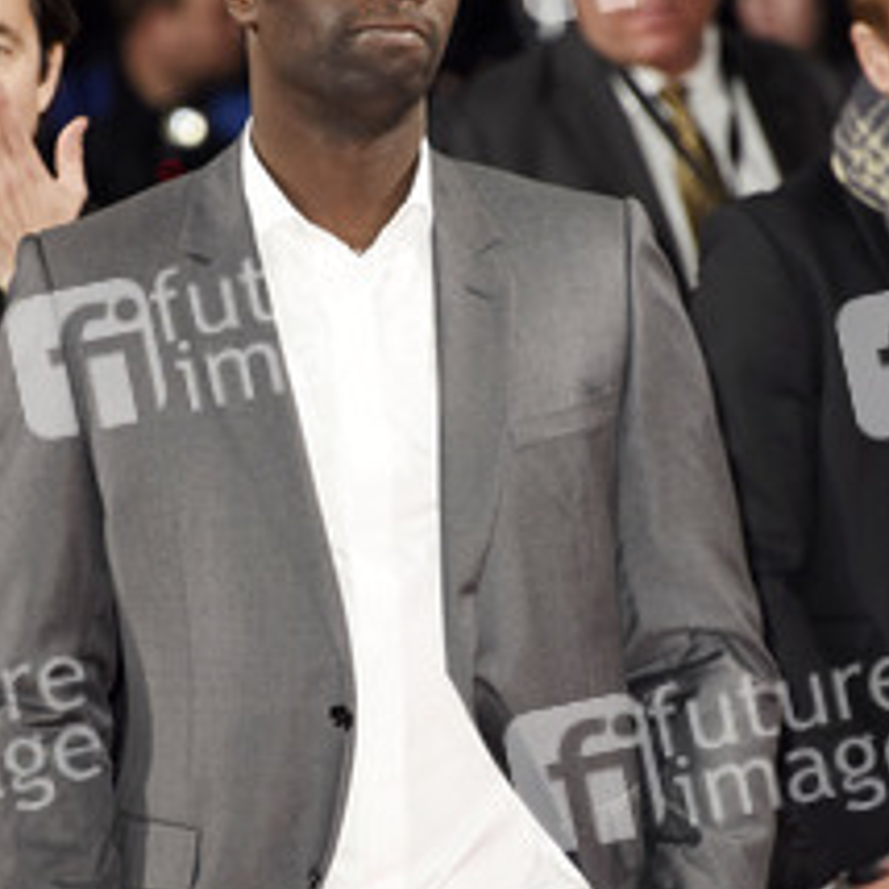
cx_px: 341
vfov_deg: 3.7
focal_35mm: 476
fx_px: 13830
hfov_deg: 3.7
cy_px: 548
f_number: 5.6
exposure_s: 1/250
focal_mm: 300
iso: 800
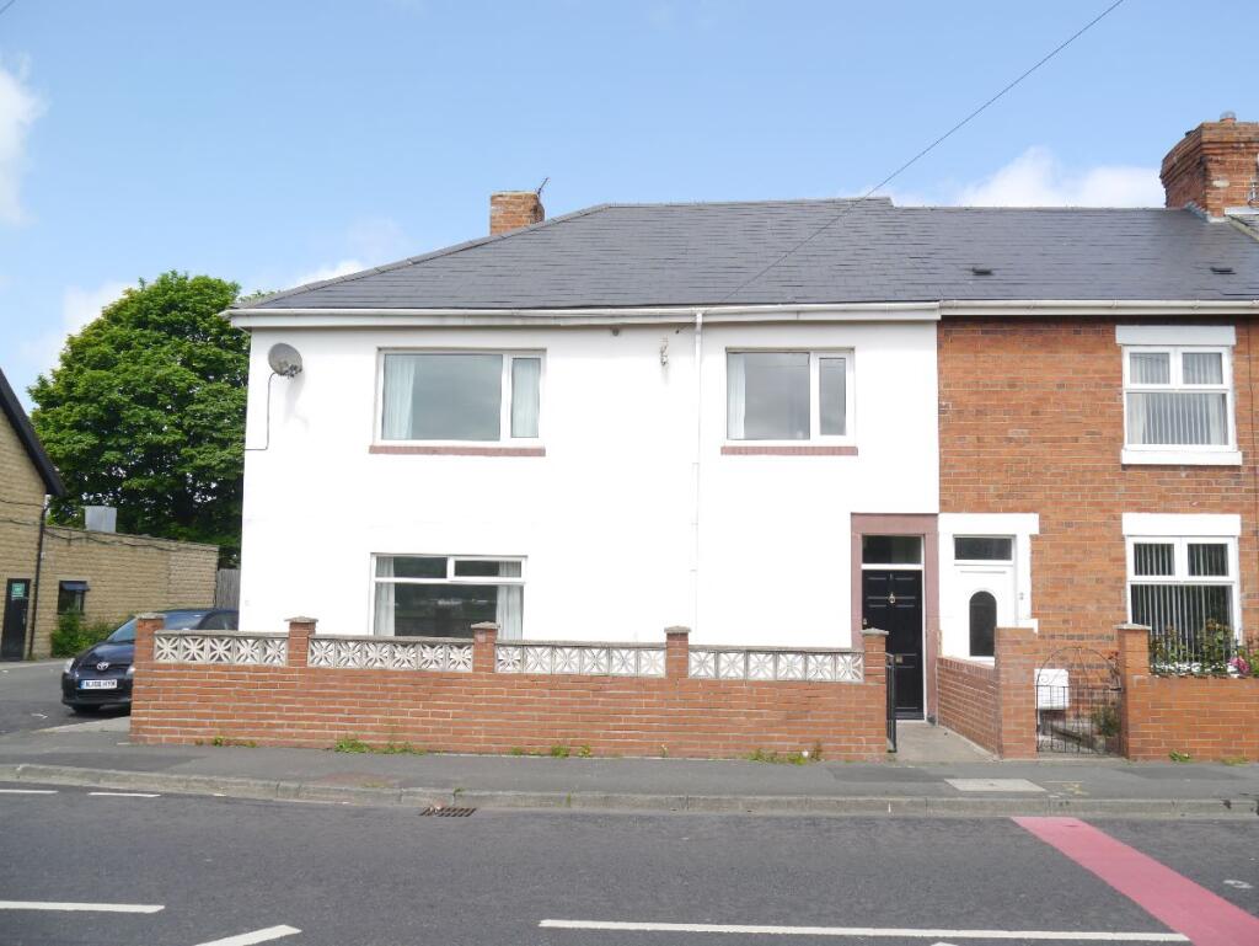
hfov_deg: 59.9
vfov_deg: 46.8
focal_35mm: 30
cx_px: 630
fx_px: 1092
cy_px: 473
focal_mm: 15
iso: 160
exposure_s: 1/320
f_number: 6.3
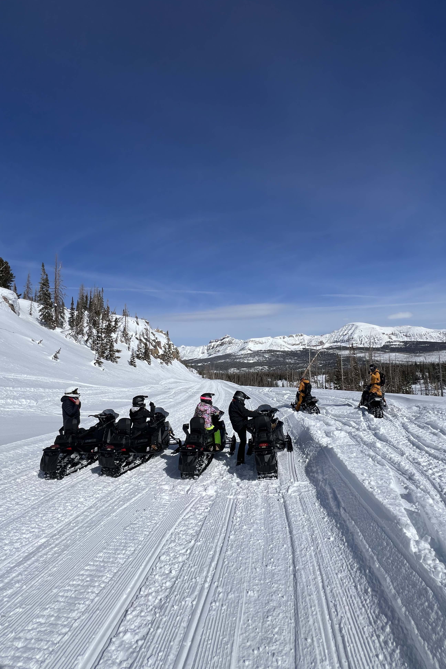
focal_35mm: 14
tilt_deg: +4.6
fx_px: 260
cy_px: 331
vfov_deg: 104.3
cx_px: 241
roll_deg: +4.3
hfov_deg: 81.1
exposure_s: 1/5525
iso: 40
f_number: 1.8
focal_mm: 1.57
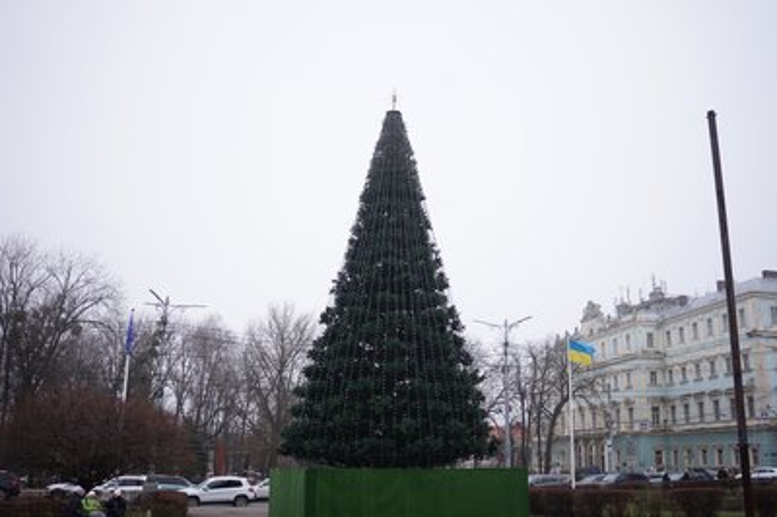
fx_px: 755
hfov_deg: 54.5
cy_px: 258
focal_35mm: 35
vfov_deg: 37.8
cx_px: 388
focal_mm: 35
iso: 100
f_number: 1.4
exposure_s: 1/500
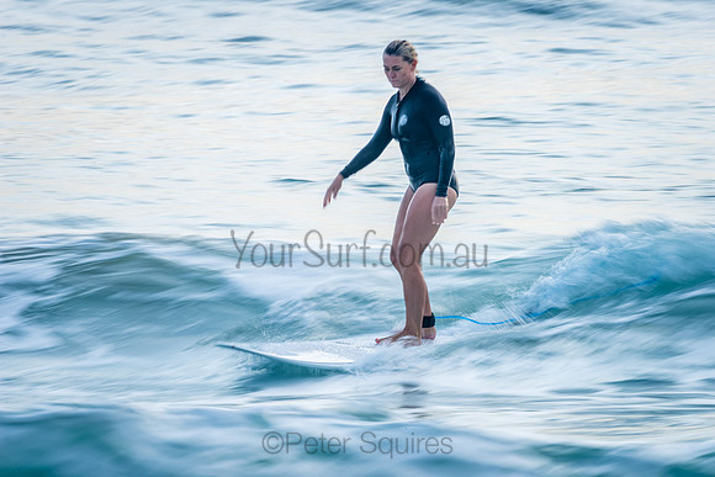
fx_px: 9932
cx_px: 358
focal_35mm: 500
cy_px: 238
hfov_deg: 4.1
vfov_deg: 2.8
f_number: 18
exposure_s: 1/20
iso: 31
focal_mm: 500
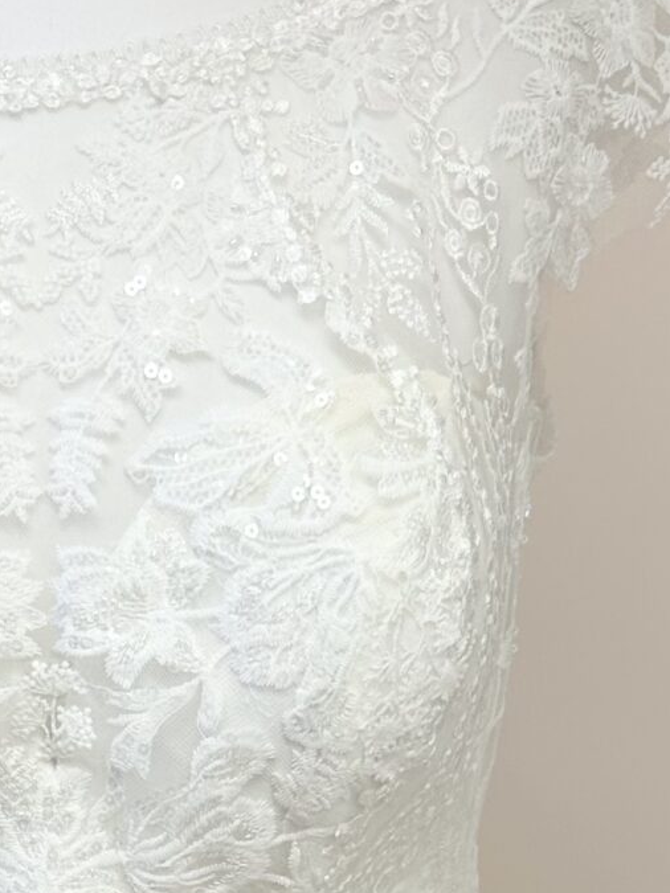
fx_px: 2349
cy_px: 1351
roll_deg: +1.0
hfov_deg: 16.2
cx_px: 229
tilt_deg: -25.3
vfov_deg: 18.9
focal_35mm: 91
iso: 50
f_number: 1.78
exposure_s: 1/102
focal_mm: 6.86
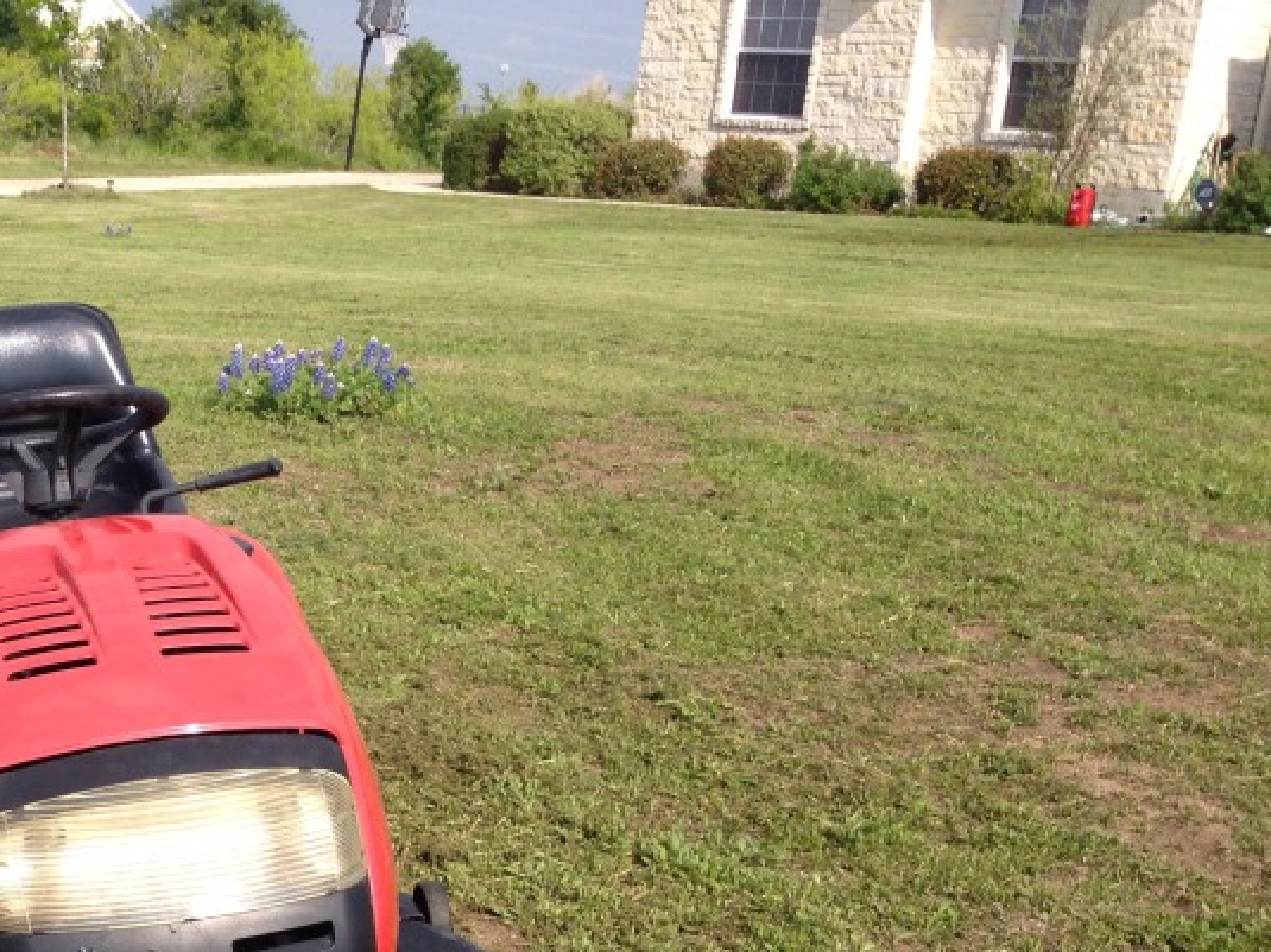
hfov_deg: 27.7
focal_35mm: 67
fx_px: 2459
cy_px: 786
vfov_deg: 21.6
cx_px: 71
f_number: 2.4
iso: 50
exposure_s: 1/1346
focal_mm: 4.28
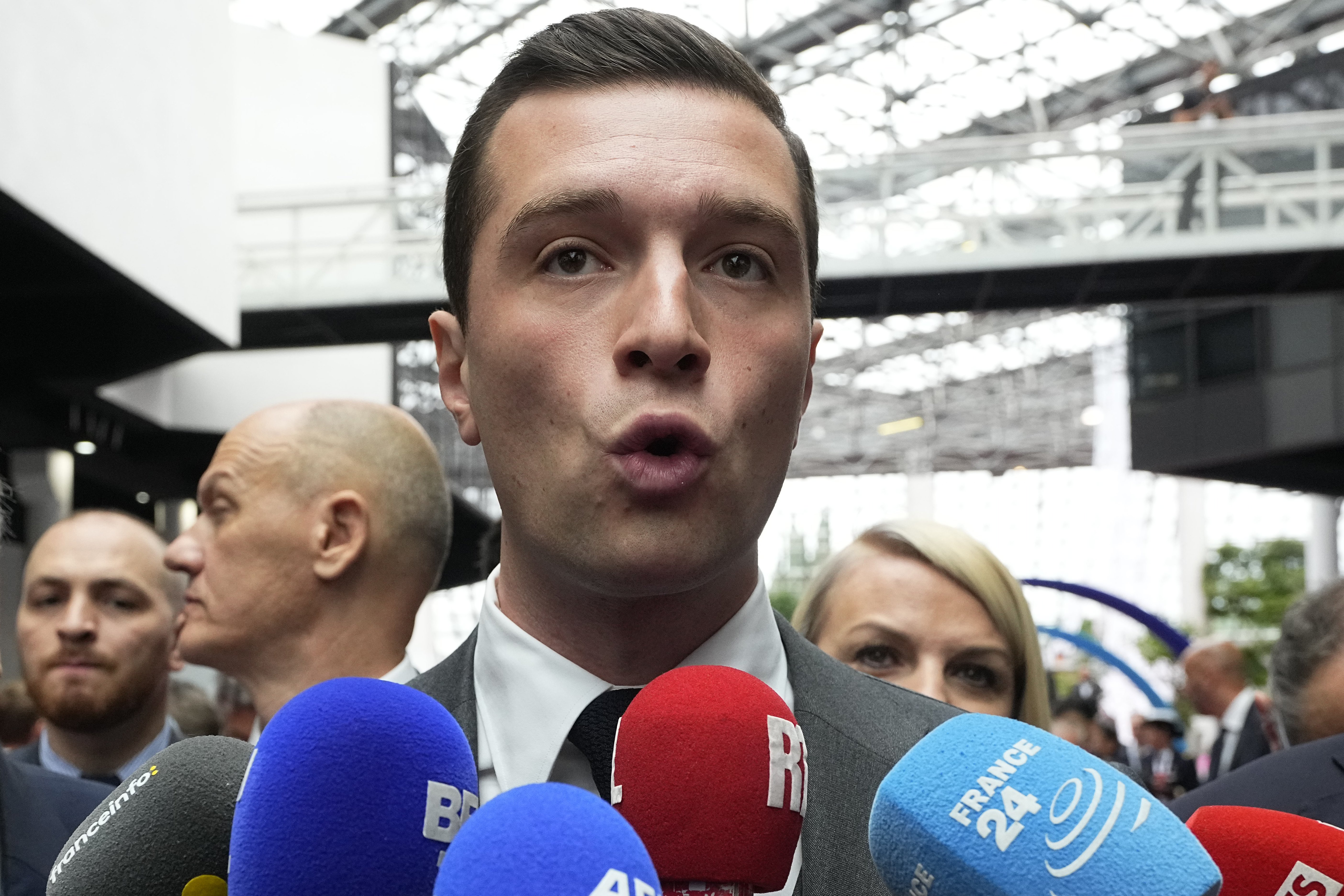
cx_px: 672
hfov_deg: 57.2
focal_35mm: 33
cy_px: 448
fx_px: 1232
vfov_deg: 40.0
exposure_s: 1/640
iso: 3200
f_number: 6.3
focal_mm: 33
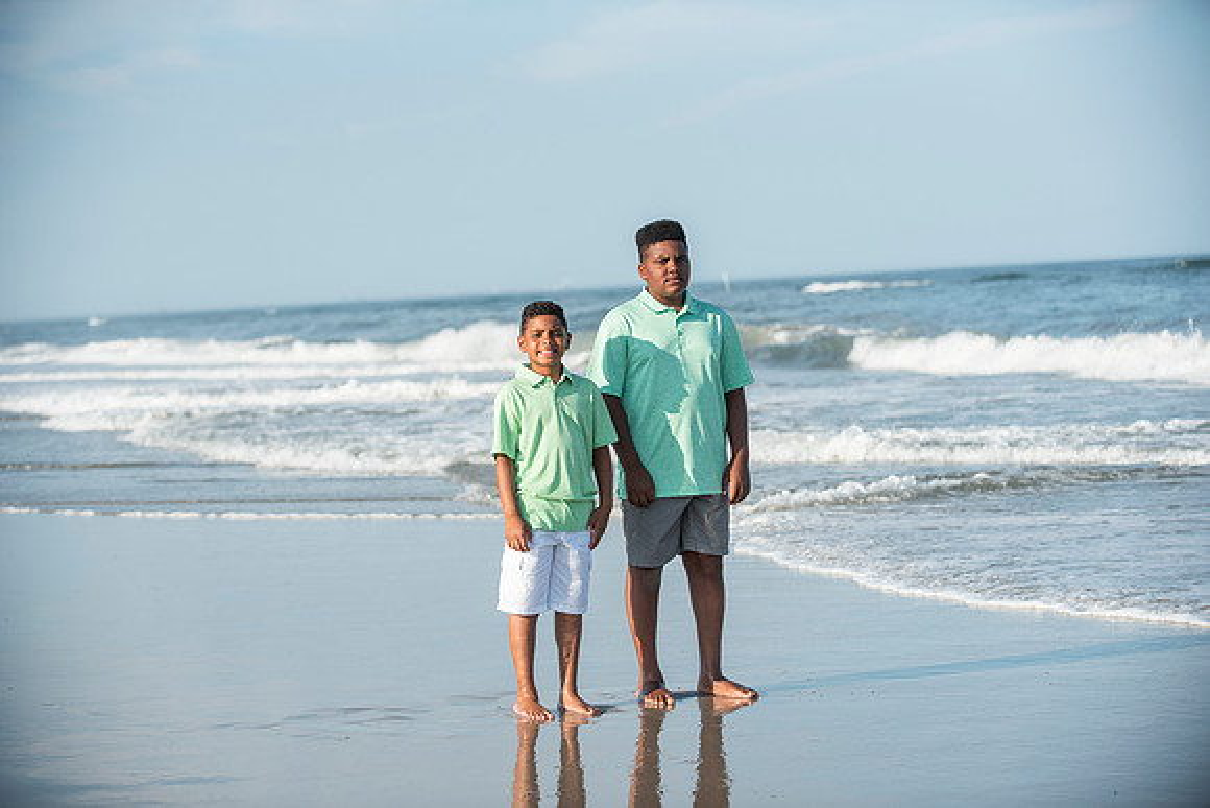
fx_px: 3026
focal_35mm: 90
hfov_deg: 22.6
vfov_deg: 15.2
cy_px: 404
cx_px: 605
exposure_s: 1/4000
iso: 250
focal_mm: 90
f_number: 3.5
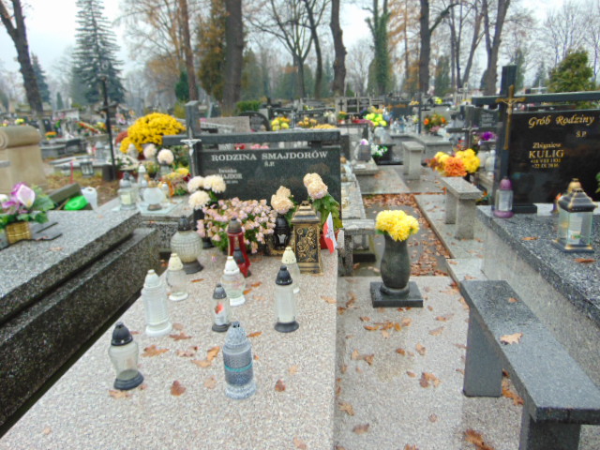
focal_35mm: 25
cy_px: 225
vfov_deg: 54.9
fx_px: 433
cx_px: 300
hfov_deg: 69.4
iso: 80
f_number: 3
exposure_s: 1/60
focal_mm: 4.5
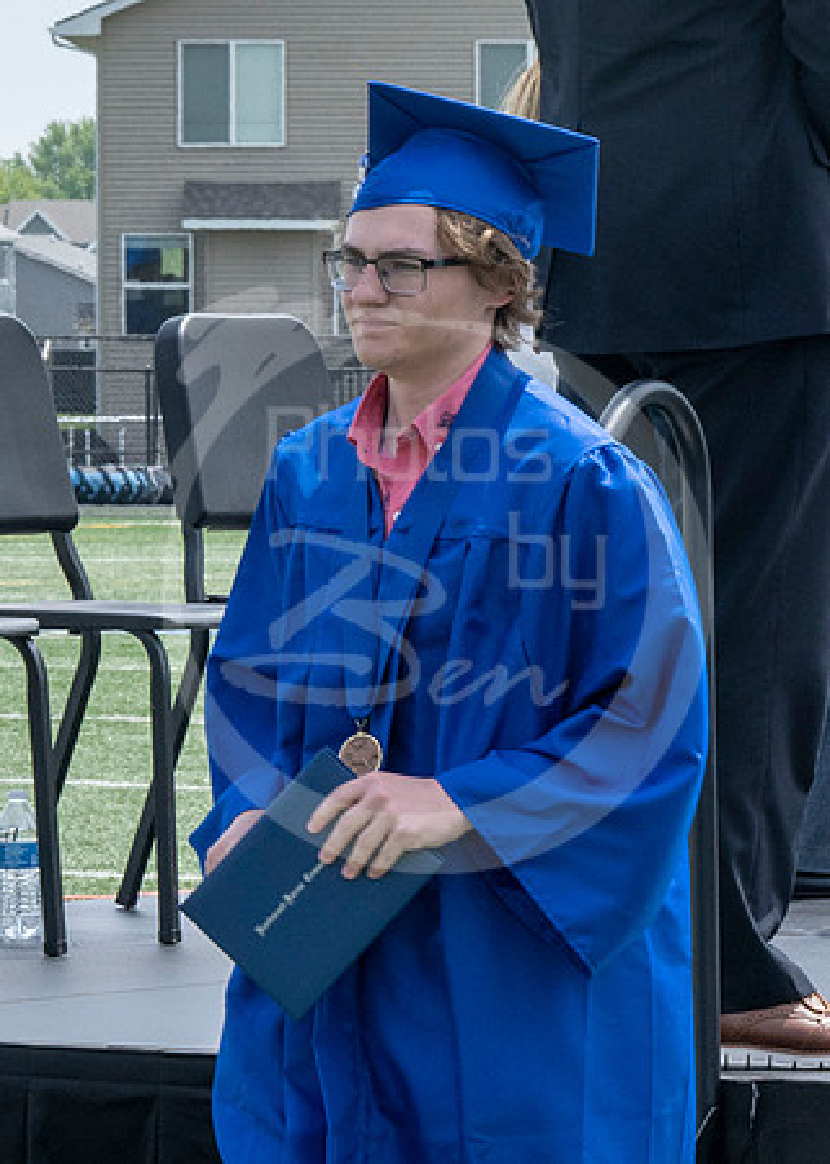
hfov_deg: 4.7
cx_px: 225
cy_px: 261
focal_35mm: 306
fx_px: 10094
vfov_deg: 6.6
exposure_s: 1/250
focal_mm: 84
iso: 200
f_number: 14
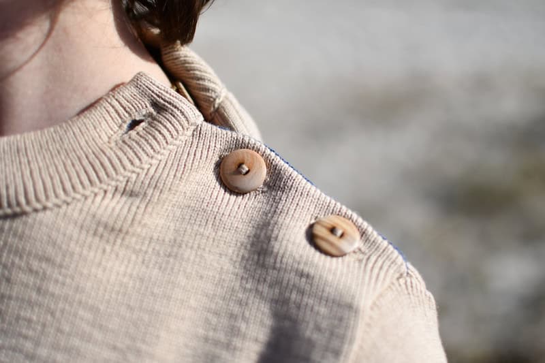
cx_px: 272
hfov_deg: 38.2
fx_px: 787
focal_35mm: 52
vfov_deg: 26.0
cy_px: 182
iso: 79
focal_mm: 35
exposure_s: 1/6400
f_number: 1.8
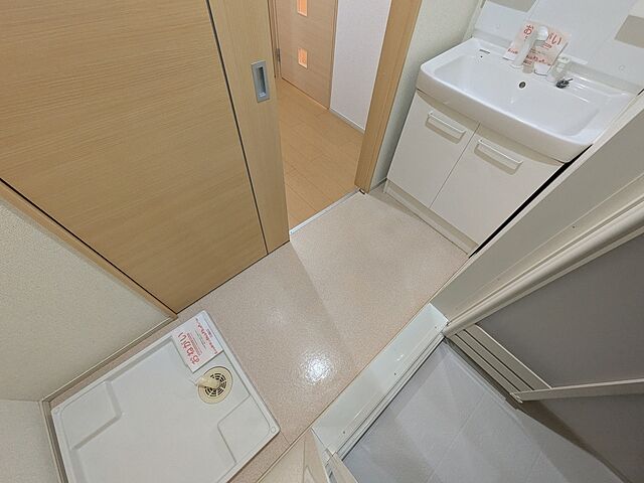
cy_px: 242
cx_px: 322
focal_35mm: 14
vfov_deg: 85.7
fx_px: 260
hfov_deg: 102.1
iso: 250
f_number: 2.2
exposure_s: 1/24
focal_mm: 1.83
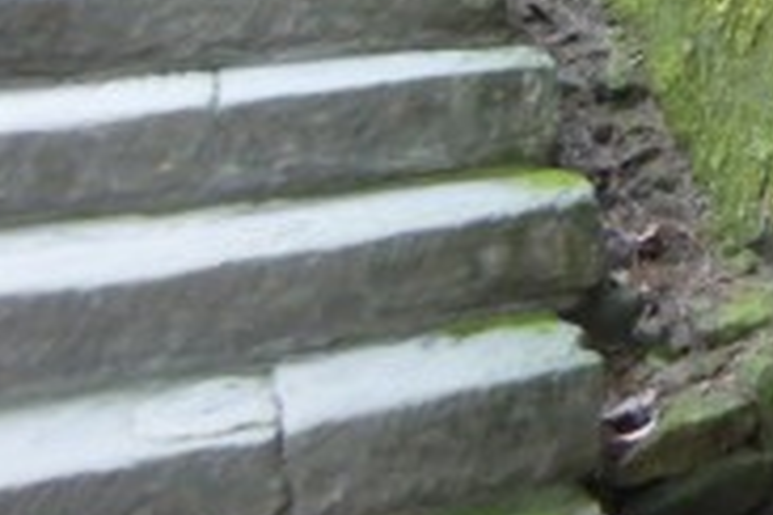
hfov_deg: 21.1
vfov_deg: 14.8
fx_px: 1761
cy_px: -367
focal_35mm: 82
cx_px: 1149
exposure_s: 1/8
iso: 400
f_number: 3.3
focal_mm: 4.3
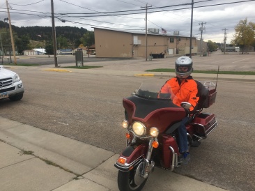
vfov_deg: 48.2
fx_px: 213
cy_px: 96
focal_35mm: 29
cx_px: 128
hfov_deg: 61.7
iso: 25
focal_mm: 4.15
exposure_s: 1/270
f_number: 2.2
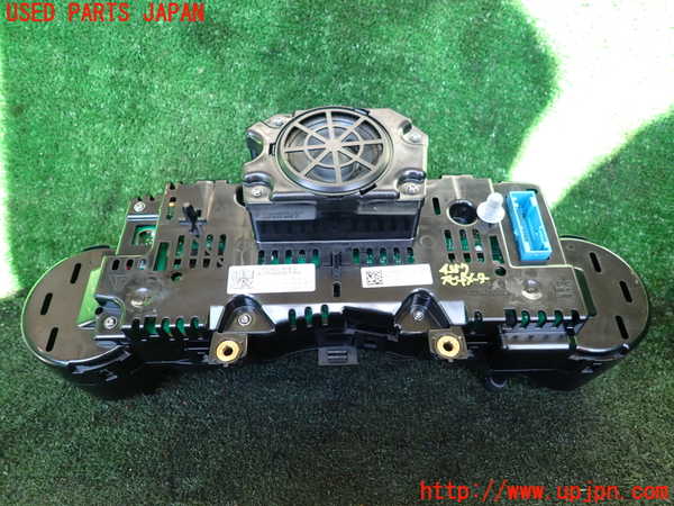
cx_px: 337
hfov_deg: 69.4
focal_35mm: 25
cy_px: 253
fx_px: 487
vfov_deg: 54.9
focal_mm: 4.5
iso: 125
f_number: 2
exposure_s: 1/60
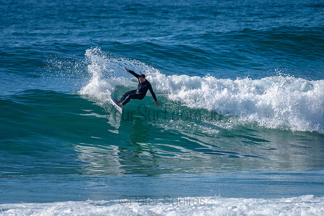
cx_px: 125
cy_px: 84
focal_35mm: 613
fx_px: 5516
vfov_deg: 2.2
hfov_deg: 3.4
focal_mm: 500
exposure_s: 1/2000
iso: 160
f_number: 5.6
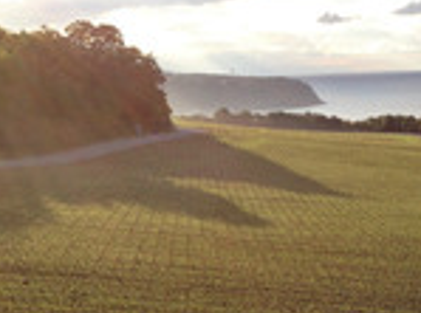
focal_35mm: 80
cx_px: 396
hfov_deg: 23.7
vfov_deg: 18.3
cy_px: 231
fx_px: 971
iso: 50
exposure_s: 1/1004
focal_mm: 4.12
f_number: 2.4
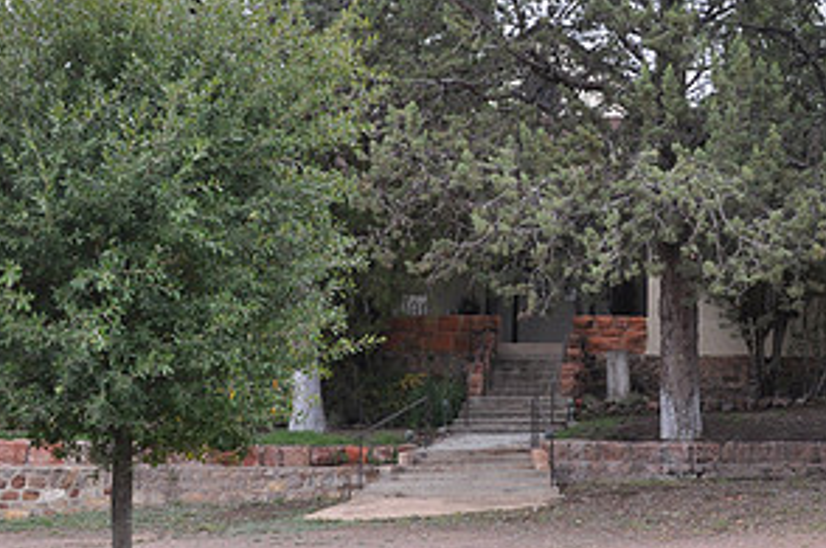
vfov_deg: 17.6
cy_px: 221
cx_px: 568
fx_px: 1764
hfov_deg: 26.2
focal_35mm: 77
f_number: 7.1
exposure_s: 1/50
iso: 200
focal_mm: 26
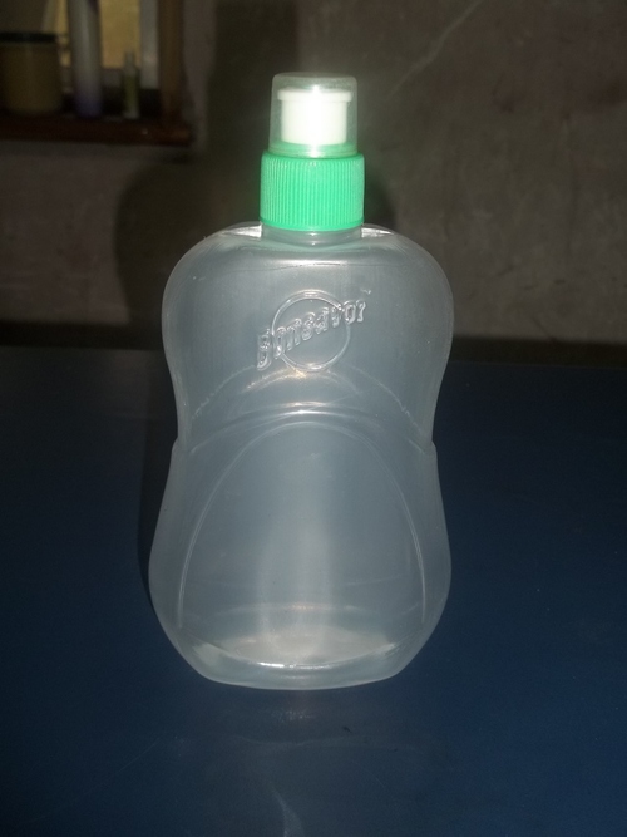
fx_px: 870
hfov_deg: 39.6
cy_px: 418
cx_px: 314
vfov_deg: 51.4
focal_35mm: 36
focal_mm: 6.5
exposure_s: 1/30
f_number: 3.1
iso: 64
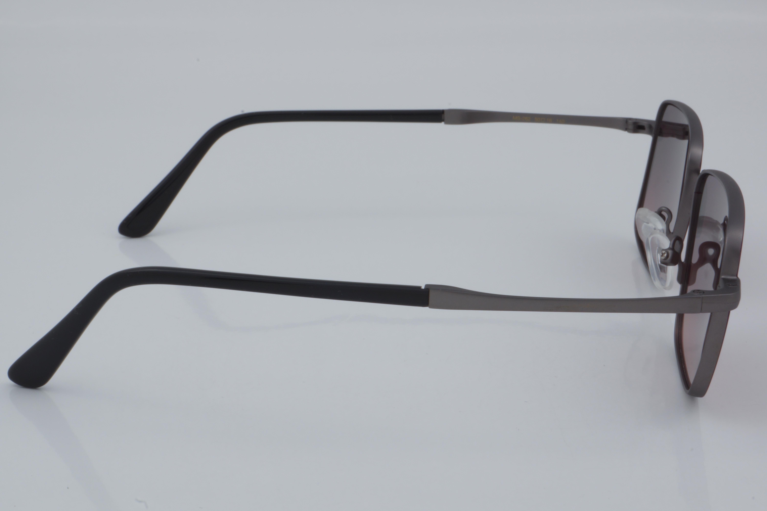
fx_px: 1598
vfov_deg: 18.2
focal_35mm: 75
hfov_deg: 27.0
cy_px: 256
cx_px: 384
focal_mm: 50
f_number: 32
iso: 100
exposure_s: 1/4
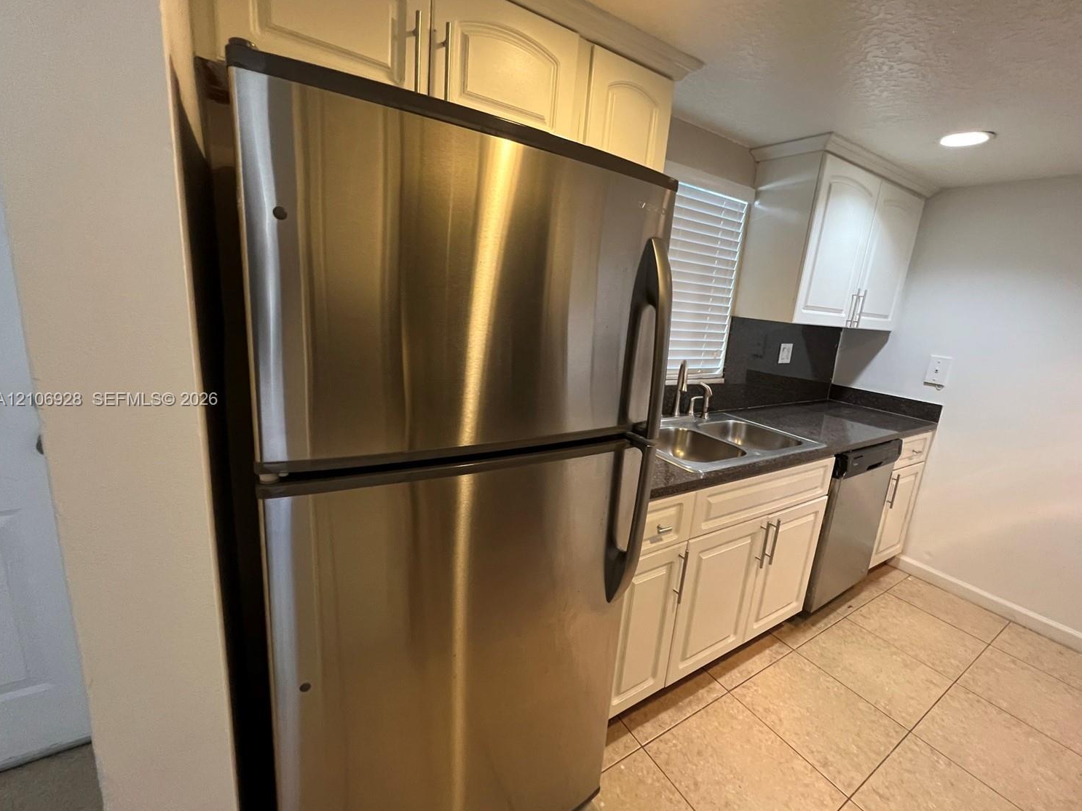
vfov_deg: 85.7
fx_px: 438
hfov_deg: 101.9
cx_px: 574
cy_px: 400
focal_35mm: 14
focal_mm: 1.57
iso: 400
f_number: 1.8
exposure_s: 1/60
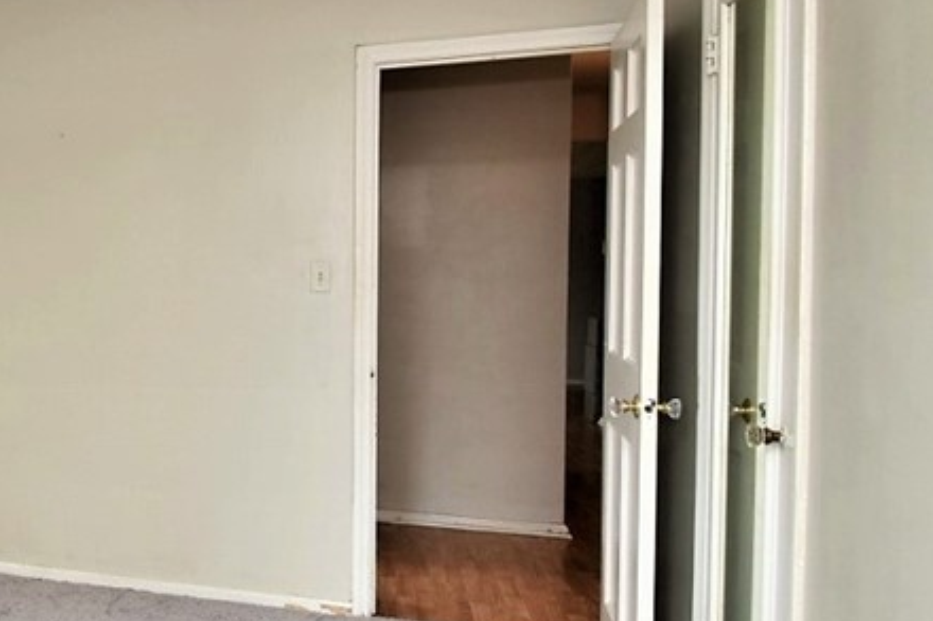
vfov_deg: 35.9
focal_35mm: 37
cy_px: 281
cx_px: -8
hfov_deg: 44.0
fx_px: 959
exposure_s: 1/20
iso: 200
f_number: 8
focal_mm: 10
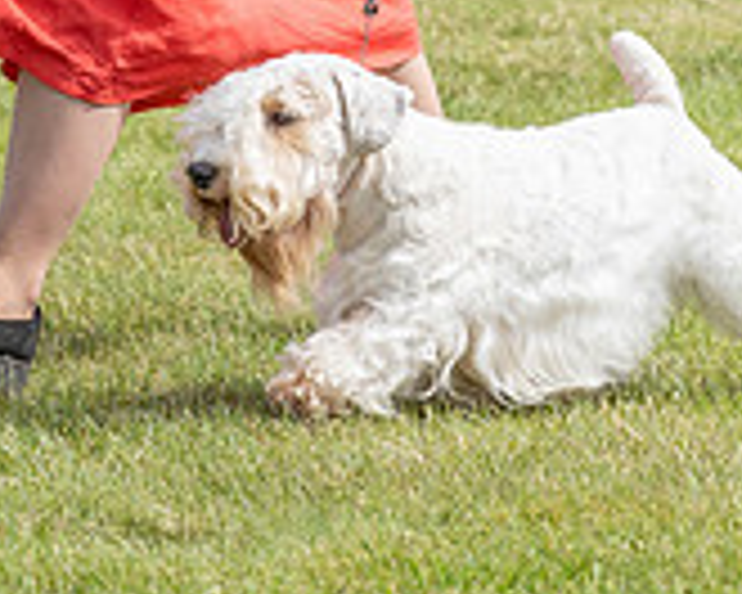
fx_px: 13352
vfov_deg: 2.5
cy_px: -125
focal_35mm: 608
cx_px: 281
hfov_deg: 3.2
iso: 200
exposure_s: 1/1250
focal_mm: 152
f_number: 5.6
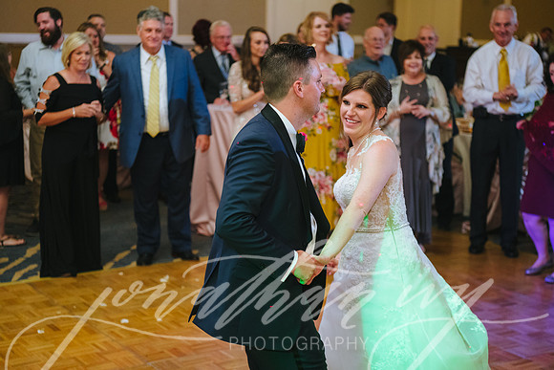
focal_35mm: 70
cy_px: 185
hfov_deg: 28.8
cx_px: 277
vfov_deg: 19.5
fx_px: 1077
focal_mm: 70
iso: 1250
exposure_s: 1/80
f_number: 2.8
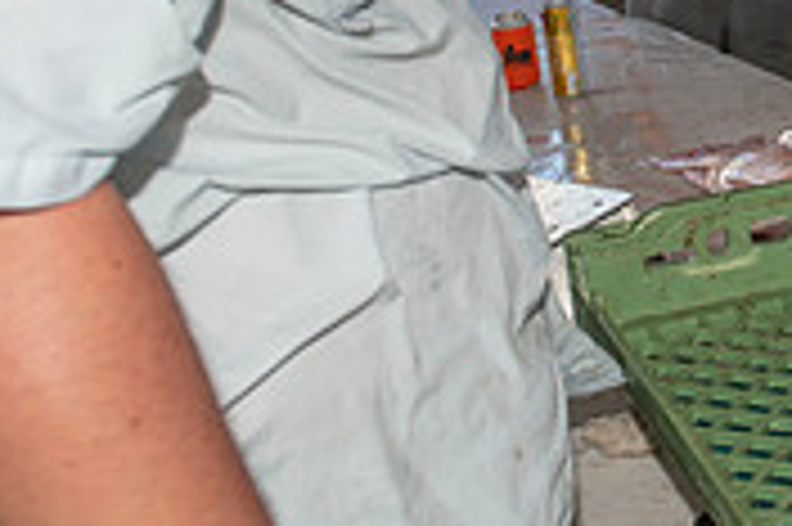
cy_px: 9
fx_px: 1736
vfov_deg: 16.9
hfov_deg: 23.9
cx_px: 886
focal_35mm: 79
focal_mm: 24
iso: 125
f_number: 5.6
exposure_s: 1/100
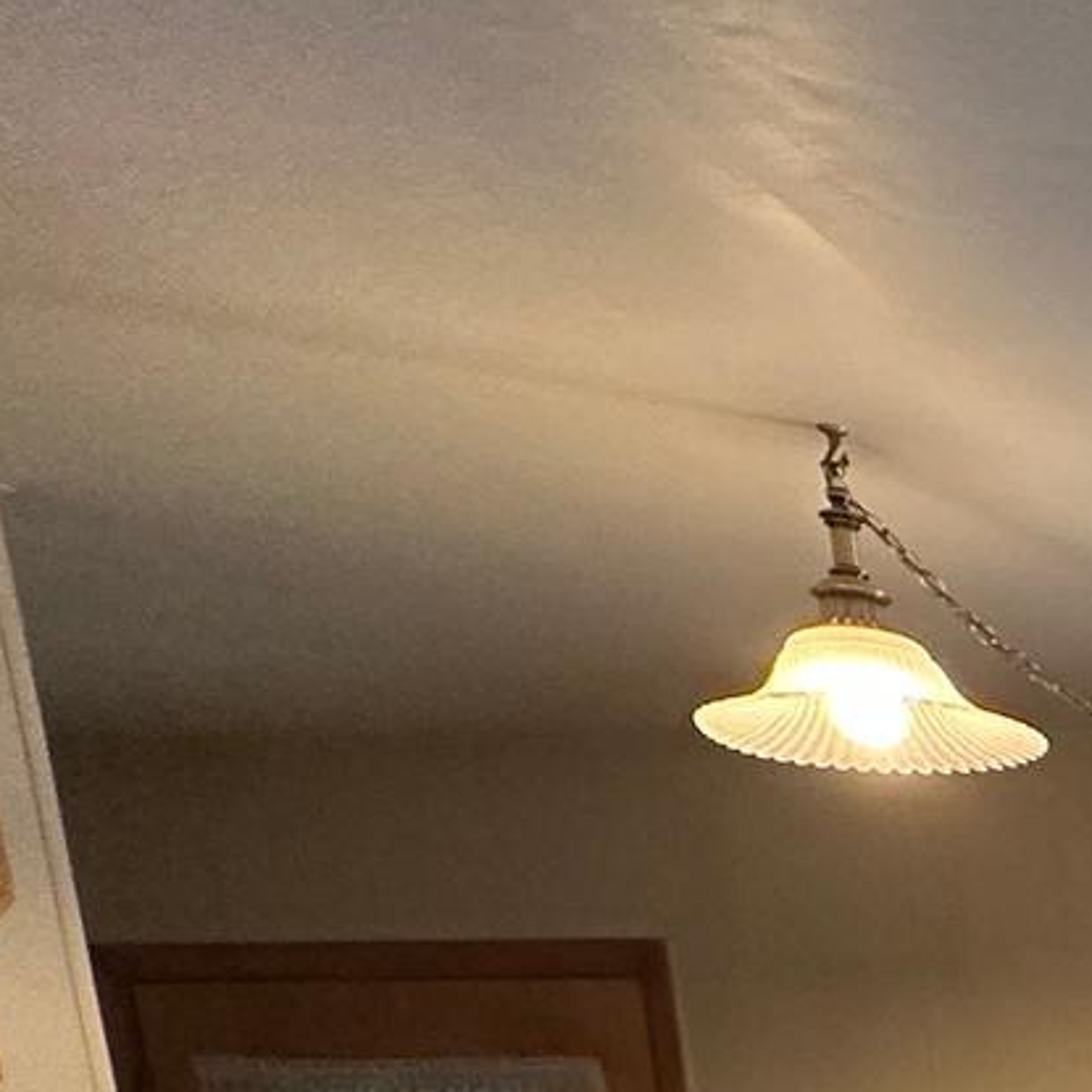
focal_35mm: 61
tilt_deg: -11.8
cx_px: 2205
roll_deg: +1.0
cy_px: 1808
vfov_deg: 21.5
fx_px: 2177
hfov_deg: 18.3
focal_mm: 2.22
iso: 250
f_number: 2.2
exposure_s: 1/60
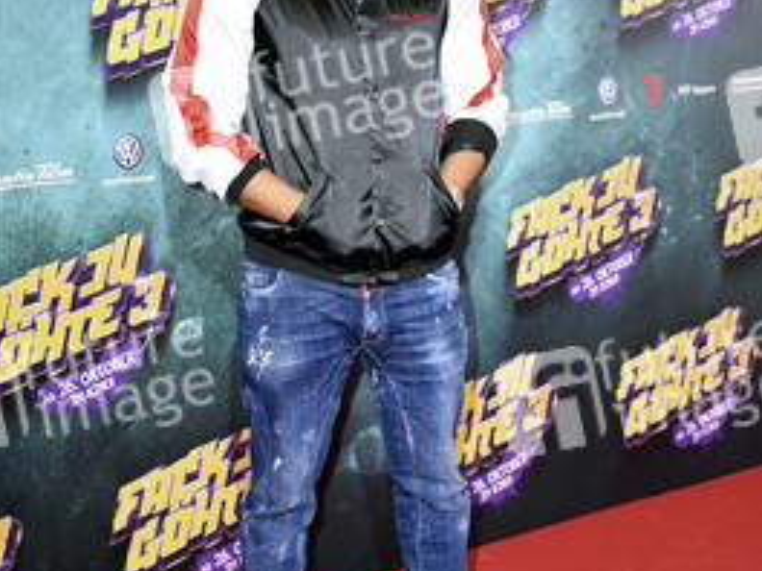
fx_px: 2311
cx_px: 381
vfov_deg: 14.1
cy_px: 245
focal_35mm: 105
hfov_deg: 18.7
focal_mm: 48
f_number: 4.5
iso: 1600
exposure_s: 1/125
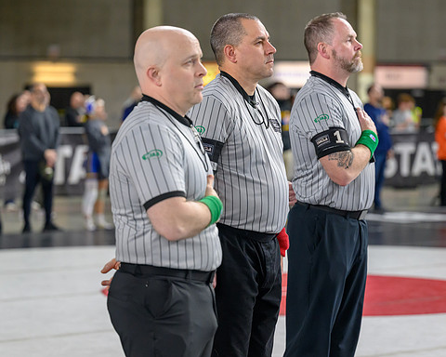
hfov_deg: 15.2
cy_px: 164
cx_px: 247
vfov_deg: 12.1
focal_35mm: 127
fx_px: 1676
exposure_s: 1/800
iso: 2800
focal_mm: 96
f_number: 2.8
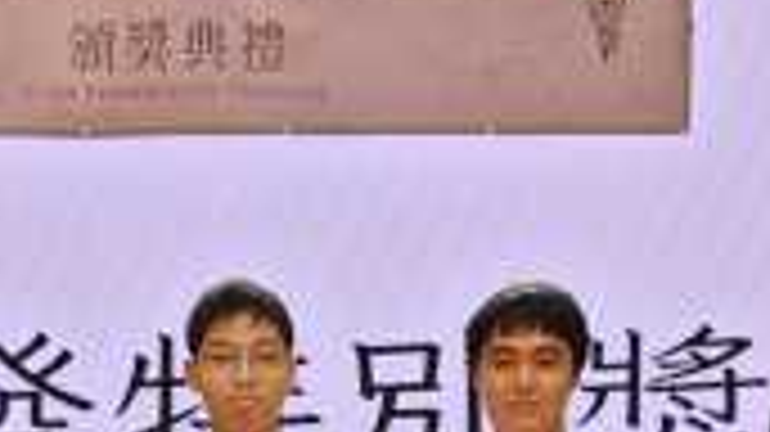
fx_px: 3347
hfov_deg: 13.1
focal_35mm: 164
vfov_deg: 7.3
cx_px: 230
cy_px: 585
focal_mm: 6.83
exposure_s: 1/320
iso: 250
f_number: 2
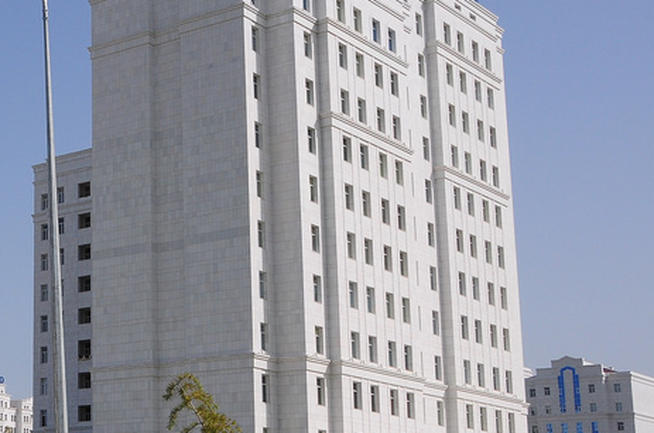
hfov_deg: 25.7
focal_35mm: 73
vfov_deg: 18.6
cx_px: -66
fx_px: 1324
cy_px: 234
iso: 250
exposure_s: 1/640
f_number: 13
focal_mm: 22
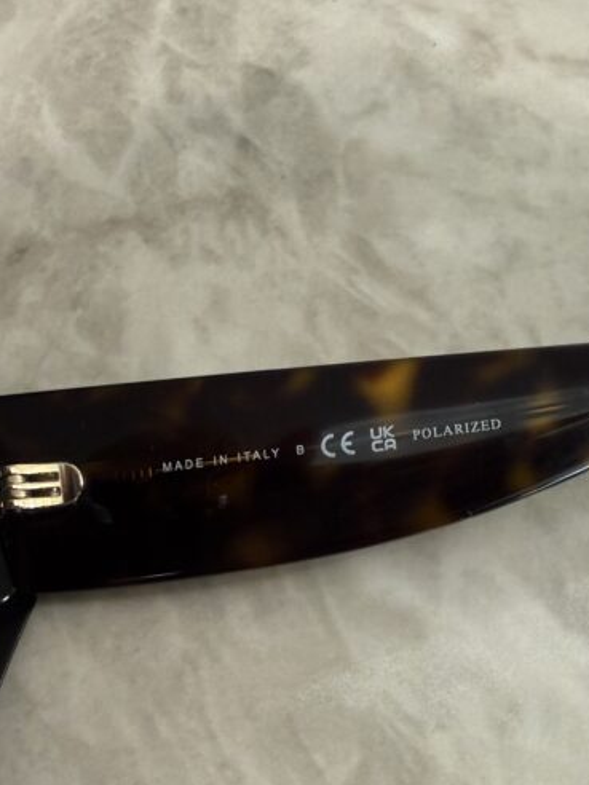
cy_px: 509
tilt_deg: -72.6
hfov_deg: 36.8
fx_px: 885
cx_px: 326
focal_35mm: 39
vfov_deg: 47.3
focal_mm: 2.22
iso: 250
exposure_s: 1/60
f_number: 2.2
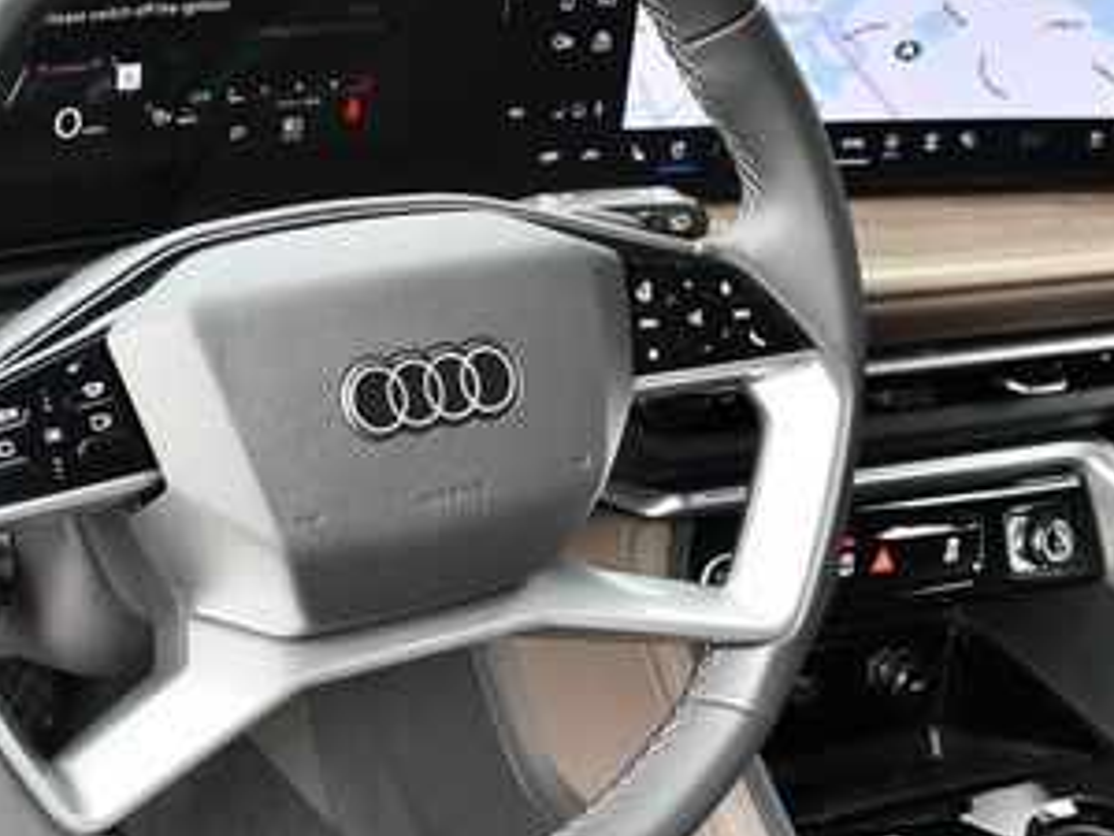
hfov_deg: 26.3
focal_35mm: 74
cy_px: 420
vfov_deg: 19.9
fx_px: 2381
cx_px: 498
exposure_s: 1/250
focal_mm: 18
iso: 400
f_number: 4
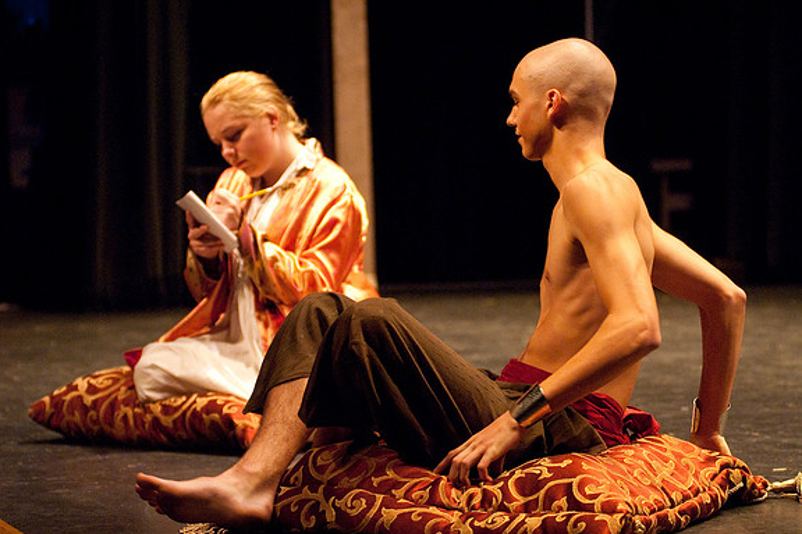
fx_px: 2695
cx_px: 401
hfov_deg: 16.9
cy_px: 266
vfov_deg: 11.3
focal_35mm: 121
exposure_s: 1/160
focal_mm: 80
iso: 1000
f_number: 2.8
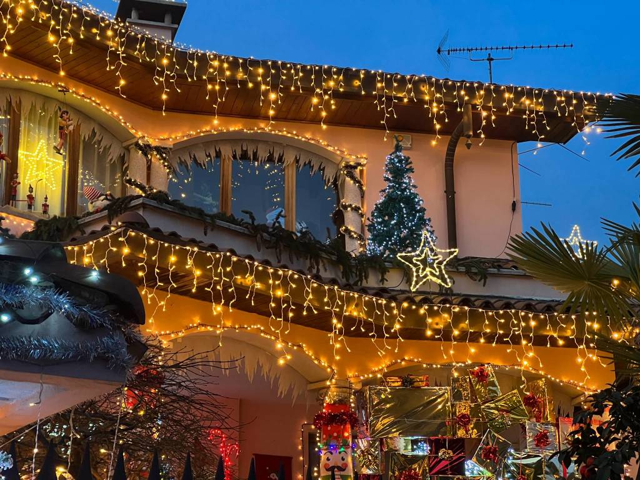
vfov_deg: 19.1
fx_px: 1424
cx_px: 320
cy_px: 240
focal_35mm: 77
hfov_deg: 25.3
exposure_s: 1/34
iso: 1000
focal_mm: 9
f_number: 2.8
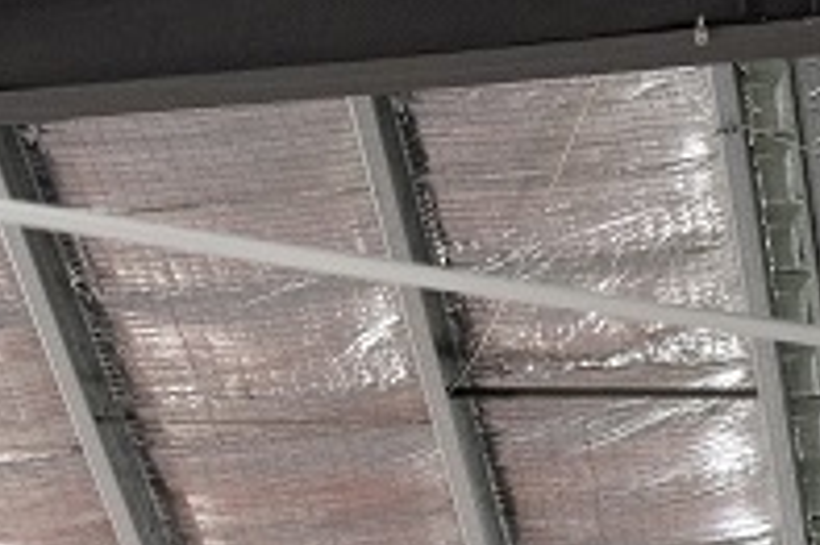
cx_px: 1315
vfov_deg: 5.4
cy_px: 370
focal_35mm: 252
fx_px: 5735
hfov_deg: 8.0
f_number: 5.6
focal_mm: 62
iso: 2000
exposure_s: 1/400
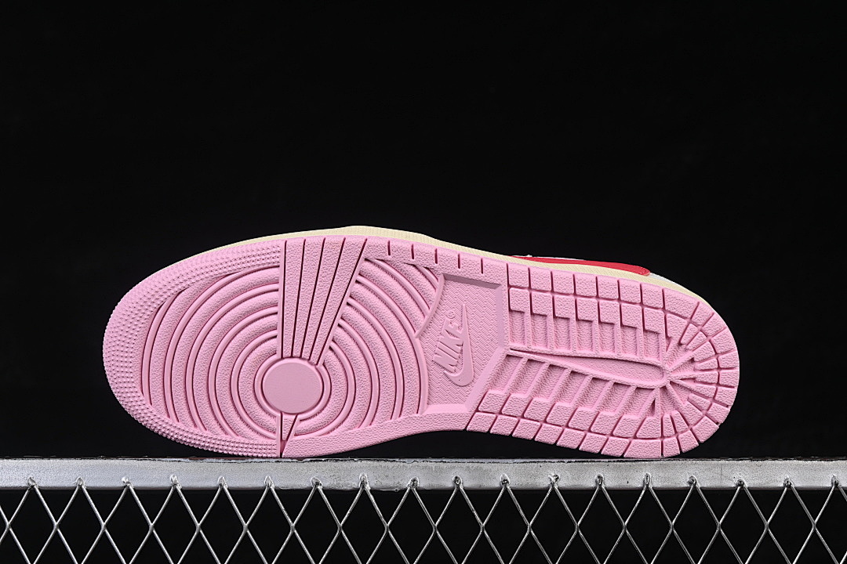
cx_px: 424
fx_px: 1764
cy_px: 282
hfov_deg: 27.0
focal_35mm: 75
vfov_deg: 18.2
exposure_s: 1/80
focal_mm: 50
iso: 160
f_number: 8
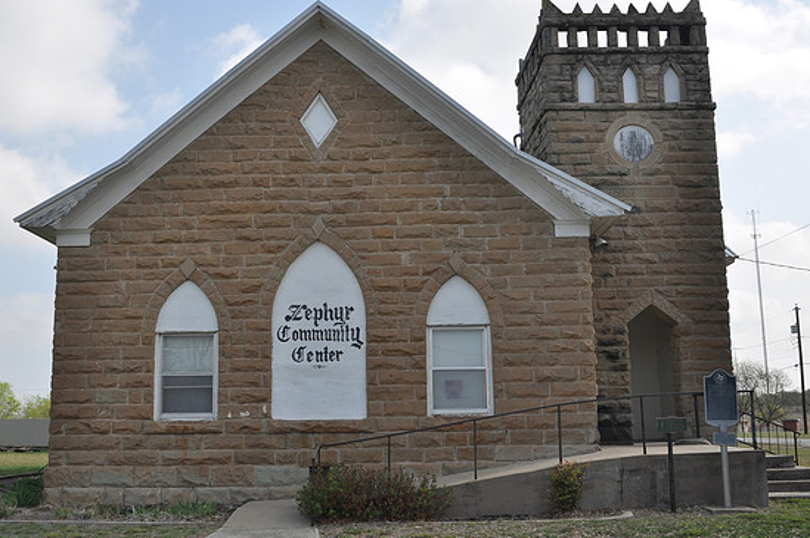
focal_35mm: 38
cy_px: 266
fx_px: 854
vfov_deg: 35.0
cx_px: 385
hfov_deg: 50.7
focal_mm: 24
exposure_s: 1/125
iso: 220
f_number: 5.6
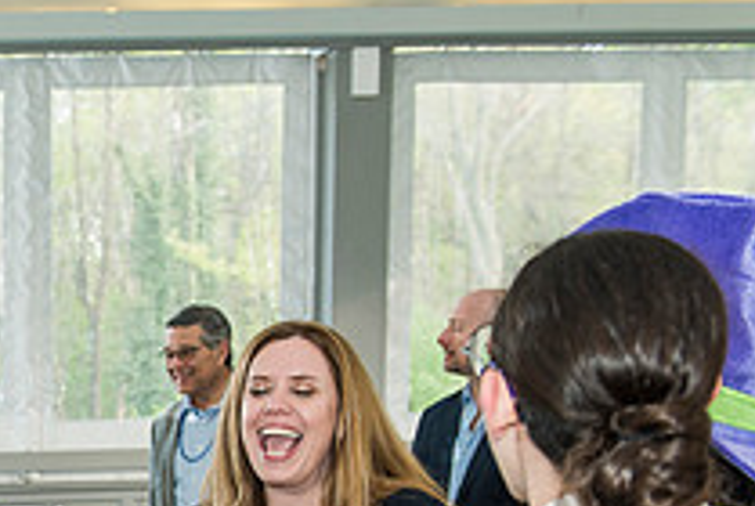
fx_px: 1932
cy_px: 648
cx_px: -289
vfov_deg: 14.3
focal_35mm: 92
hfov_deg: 19.9
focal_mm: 32
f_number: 4
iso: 640
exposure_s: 1/160
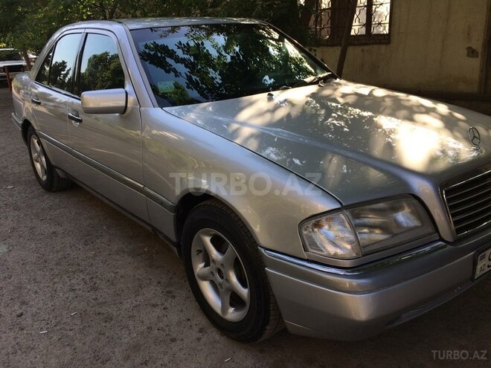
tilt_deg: -18.4
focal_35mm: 29
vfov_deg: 48.2
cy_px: 184
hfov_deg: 61.7
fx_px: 411
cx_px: 246
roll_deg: +0.7
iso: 32
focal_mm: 4.15
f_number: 2.2
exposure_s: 1/394
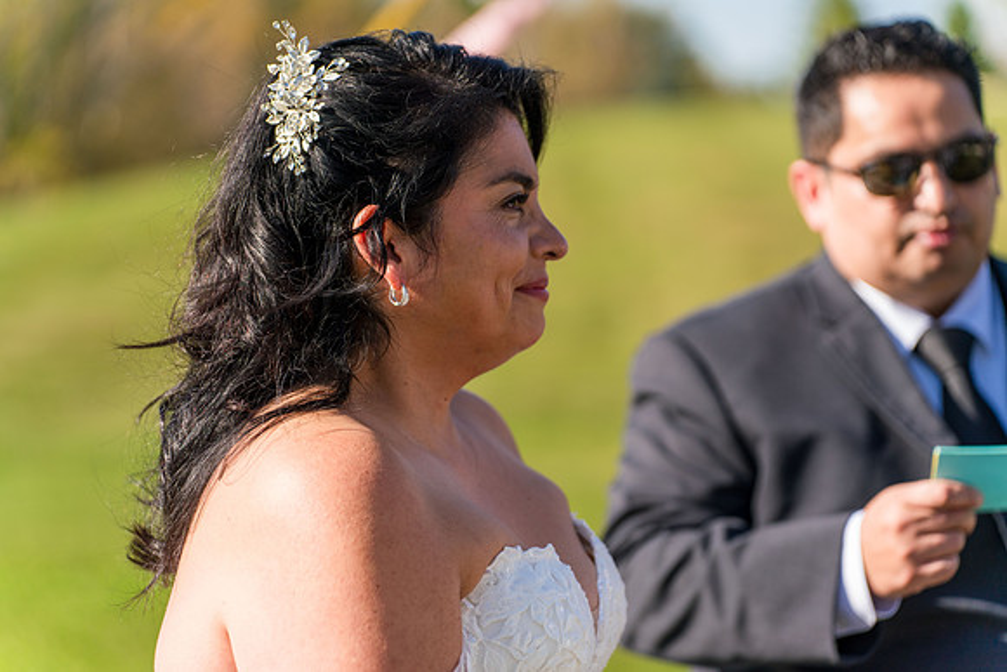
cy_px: 336
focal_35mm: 113
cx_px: 504
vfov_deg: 12.1
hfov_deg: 18.1
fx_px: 3161
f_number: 3.2
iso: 250
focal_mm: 113
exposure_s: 1/1600
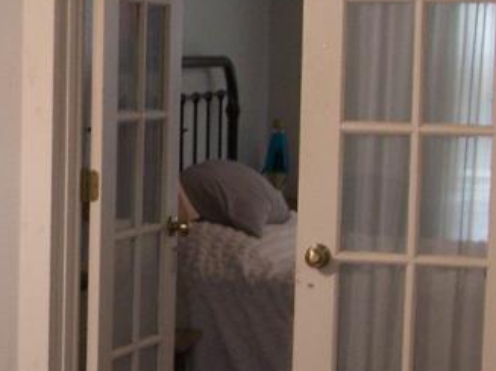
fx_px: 1704
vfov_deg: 12.4
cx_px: 56
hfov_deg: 16.4
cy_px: 200
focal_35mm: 119
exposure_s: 1/8
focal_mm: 6.3
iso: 140
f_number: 2.8
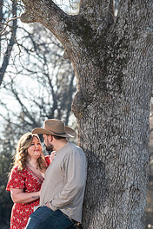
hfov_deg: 4.0
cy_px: 186
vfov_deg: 6.0
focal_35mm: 341
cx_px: 50
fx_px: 2174
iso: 160
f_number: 5.6
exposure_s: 1/250
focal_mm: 200
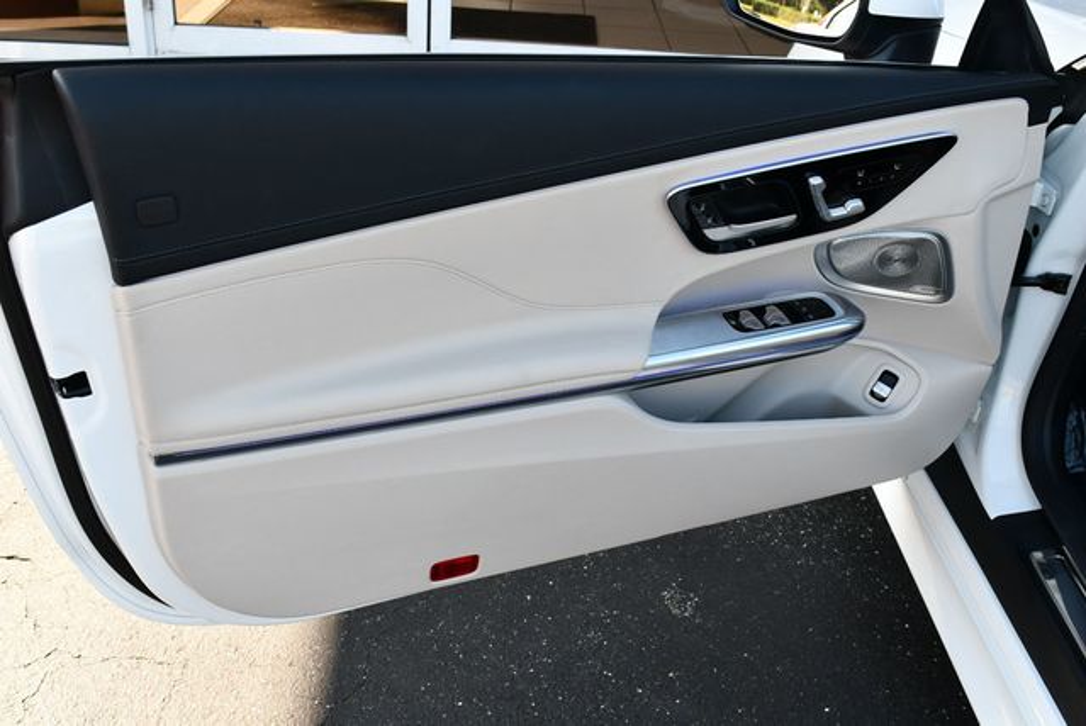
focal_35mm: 36
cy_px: 363
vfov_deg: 36.9
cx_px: 543
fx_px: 1087
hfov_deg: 53.1
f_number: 5.6
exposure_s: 1/250
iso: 360
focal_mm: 18
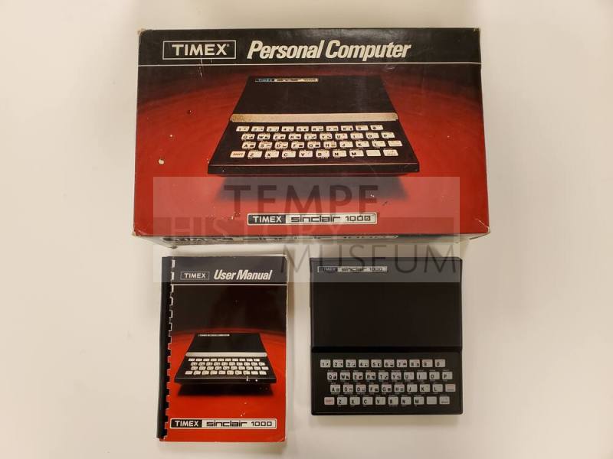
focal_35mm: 26
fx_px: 460
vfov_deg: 53.1
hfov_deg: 67.3
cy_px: 230
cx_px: 306
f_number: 2.4
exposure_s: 1/60
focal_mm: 4.3
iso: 250
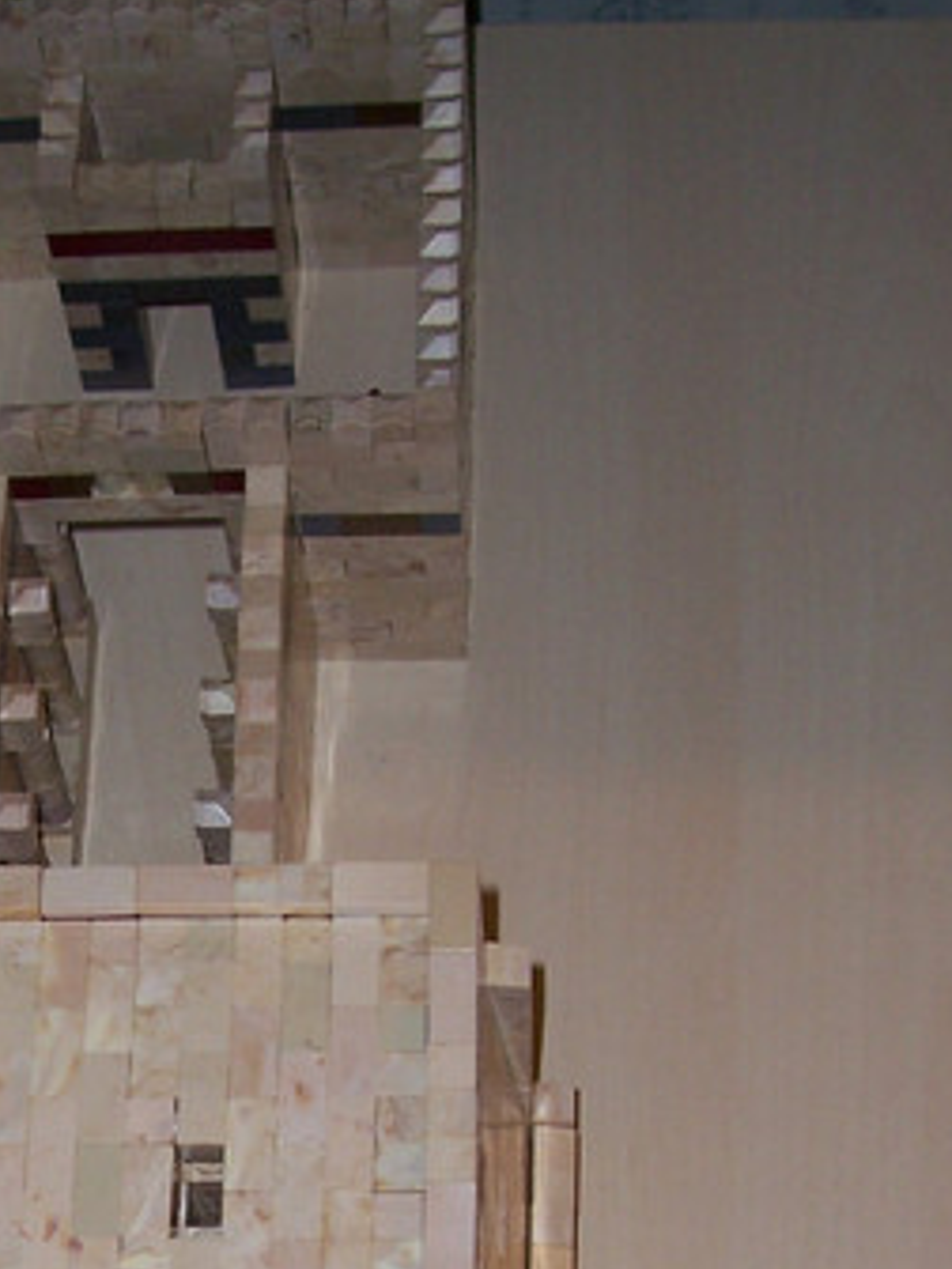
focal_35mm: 81
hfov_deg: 17.9
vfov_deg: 23.1
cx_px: 68
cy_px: 1277
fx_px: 2970
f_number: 2.7
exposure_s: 1/60
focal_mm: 5.6
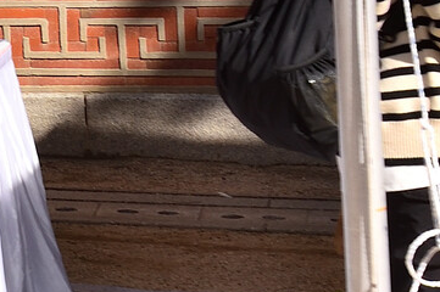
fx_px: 2601
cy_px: -251
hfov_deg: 8.1
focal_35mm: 213
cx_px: -942
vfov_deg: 6.3
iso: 200
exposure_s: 1/1000
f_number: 5
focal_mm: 30
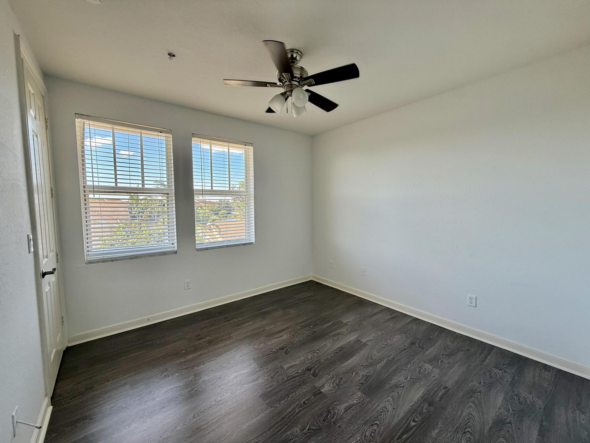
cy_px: 222
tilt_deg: -4.7
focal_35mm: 14
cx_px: 295
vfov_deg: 85.7
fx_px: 239
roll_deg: +0.1
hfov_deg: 102.1
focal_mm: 2.22
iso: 80
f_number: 2.2
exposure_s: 1/99
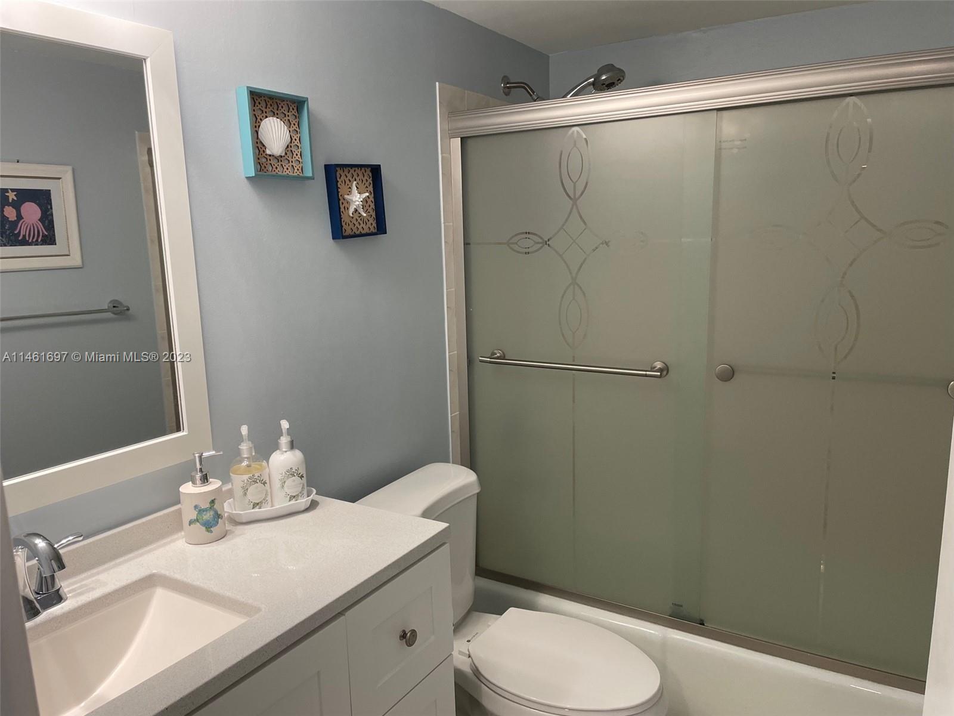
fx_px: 717
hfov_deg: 67.3
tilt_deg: -11.1
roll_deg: +1.9
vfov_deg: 53.1
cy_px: 358
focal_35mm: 26
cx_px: 477
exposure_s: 1/120
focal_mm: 4.2
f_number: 1.6
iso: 100
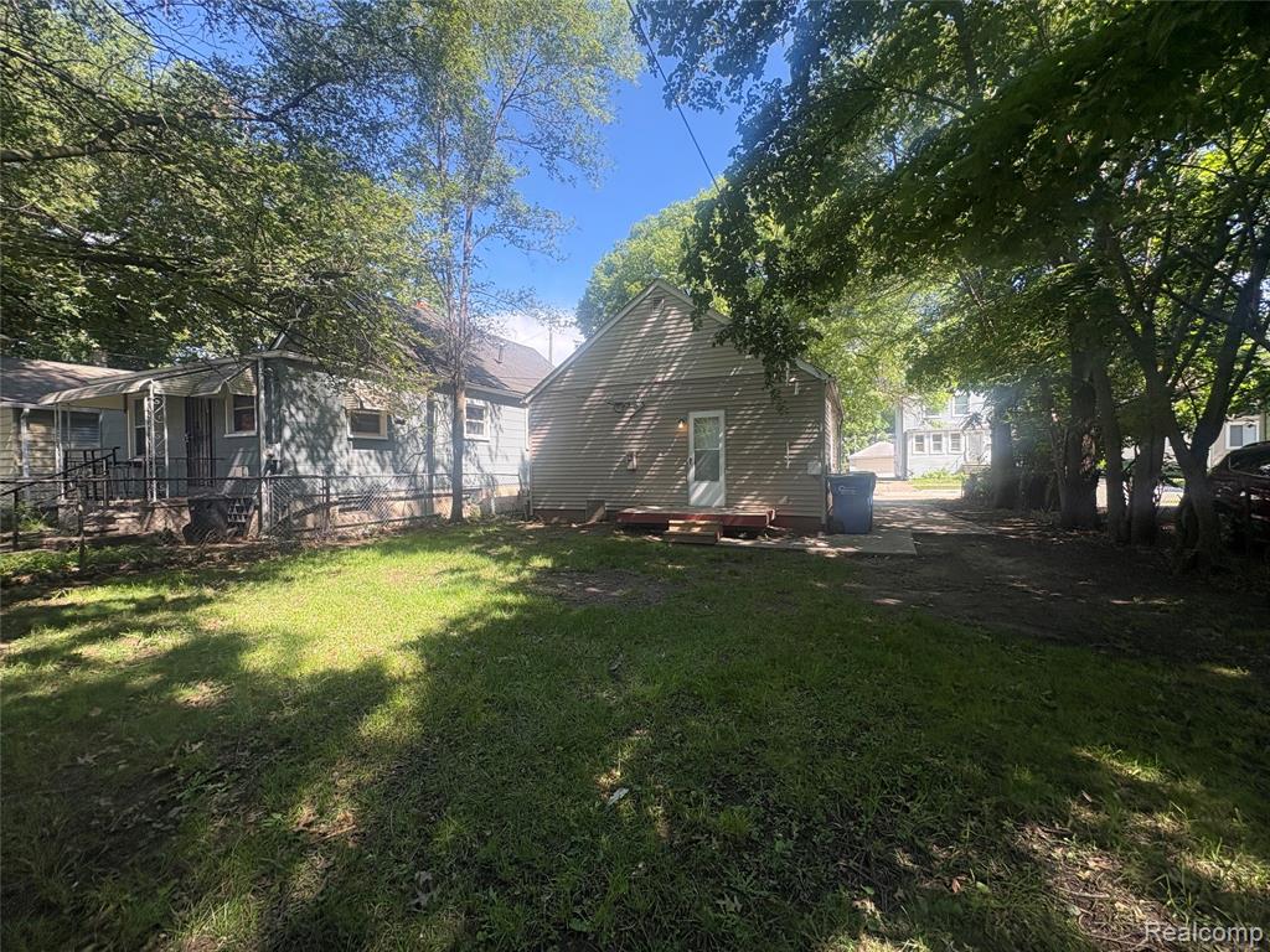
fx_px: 514
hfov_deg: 102.1
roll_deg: +0.9
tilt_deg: -0.9
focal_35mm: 14
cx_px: 635
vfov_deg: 85.7
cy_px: 476
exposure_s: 1/329
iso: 64
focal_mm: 2.22
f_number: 2.2
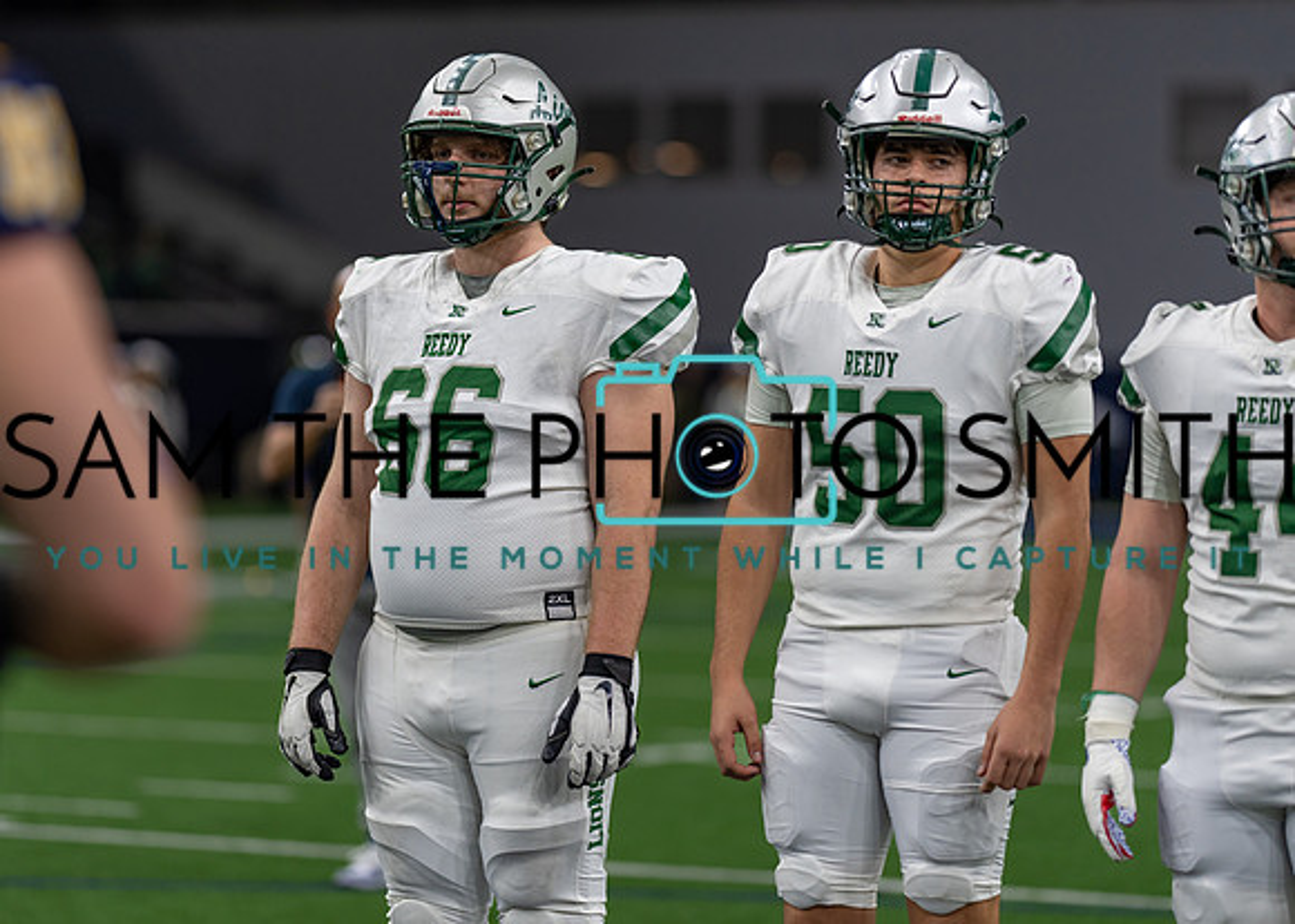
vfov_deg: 9.2
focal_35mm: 157
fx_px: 5765
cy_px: 414
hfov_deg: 12.8
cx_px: 527
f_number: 1.8
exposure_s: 1/640
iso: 400
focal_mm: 135
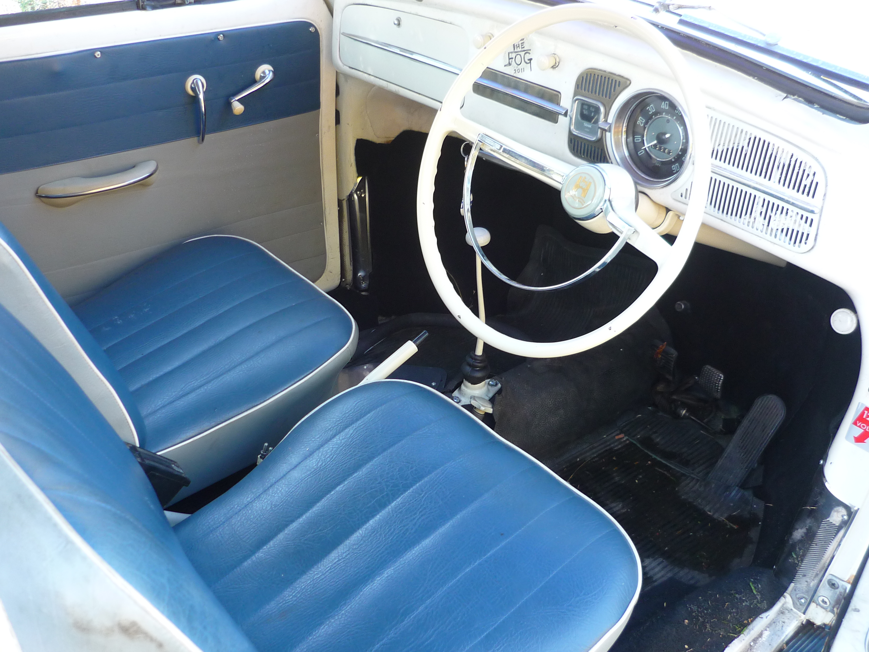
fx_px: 828
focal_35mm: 33
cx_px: 434
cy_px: 326
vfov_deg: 42.9
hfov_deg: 55.4
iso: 160
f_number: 2.8
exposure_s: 1/30
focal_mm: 5.5
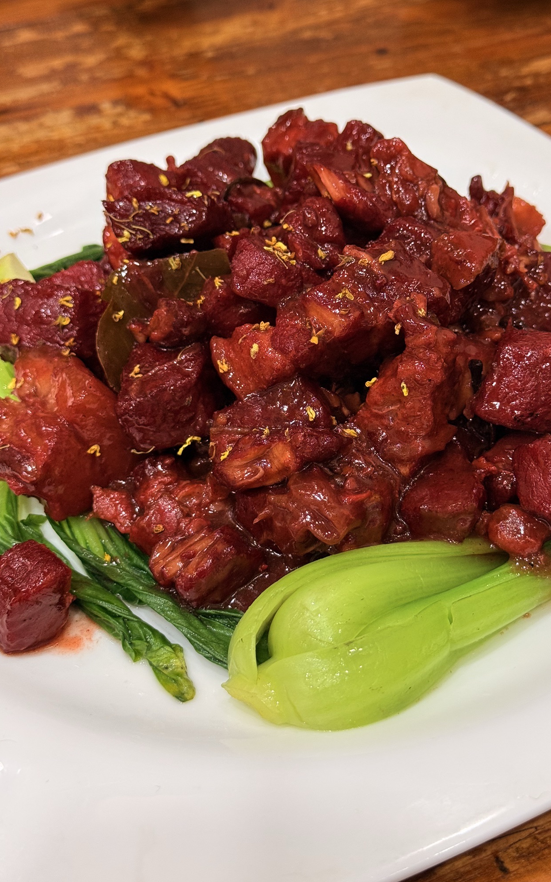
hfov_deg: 25.3
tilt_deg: -42.3
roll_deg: +2.2
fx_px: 1225
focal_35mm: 51
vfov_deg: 39.6
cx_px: 319
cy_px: 442
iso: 100
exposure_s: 1/50
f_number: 1.78
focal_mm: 6.76
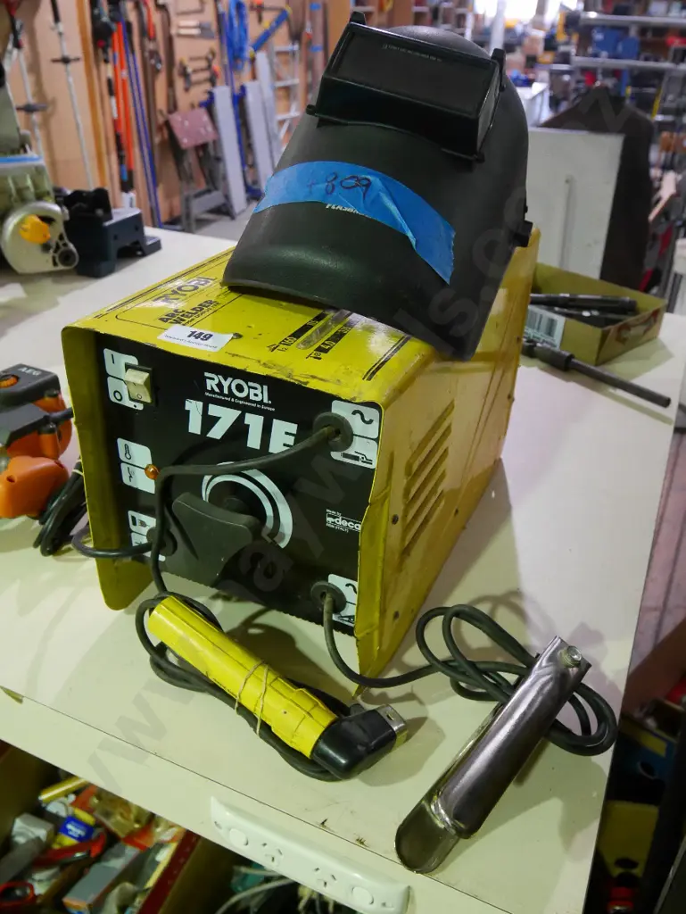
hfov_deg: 46.8
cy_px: 457
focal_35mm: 30
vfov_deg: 59.9
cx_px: 343
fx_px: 792
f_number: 4
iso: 3200
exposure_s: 1/80
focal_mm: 15
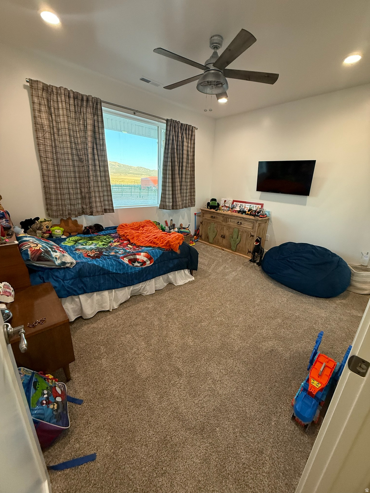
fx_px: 200
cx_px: 185
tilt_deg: -17.9
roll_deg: -2.2
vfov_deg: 102.1
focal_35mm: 14
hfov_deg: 85.7
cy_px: 246
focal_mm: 2.22
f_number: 2.2
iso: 250
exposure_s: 1/120
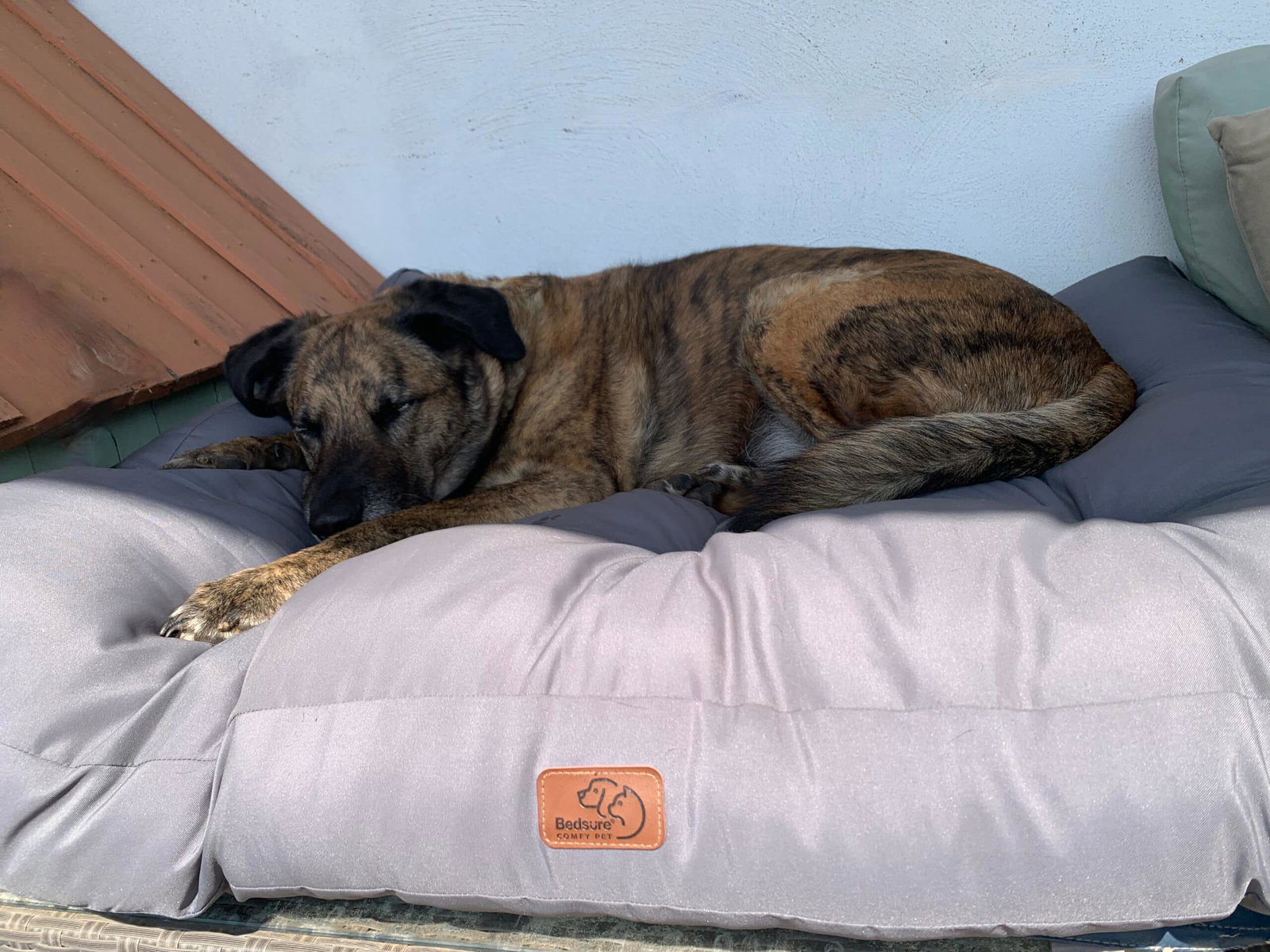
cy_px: 476
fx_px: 954
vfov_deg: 53.1
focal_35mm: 26
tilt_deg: -17.9
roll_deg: +6.9
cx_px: 635
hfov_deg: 67.3
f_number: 1.8
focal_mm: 4.25
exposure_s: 1/1282
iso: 25
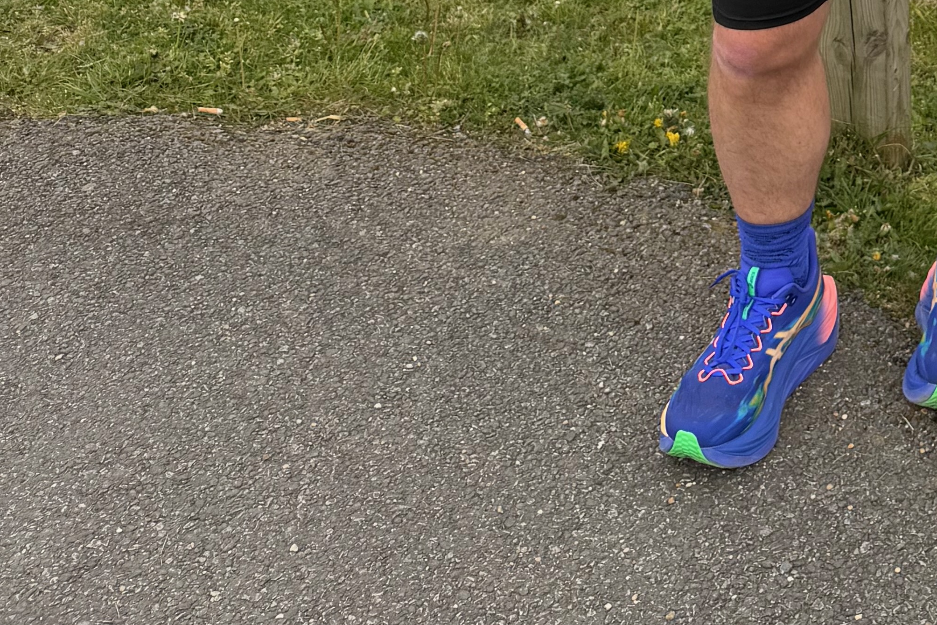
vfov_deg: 16.3
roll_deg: +0.6
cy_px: -478
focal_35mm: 71
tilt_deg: -11.5
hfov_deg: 26.5
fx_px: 1848
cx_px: 996
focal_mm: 6.76
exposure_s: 1/1618
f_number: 1.78
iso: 80
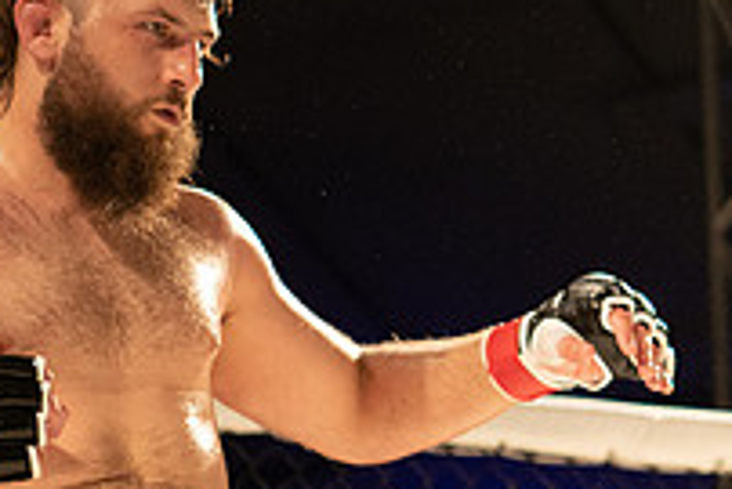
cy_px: 172
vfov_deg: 6.8
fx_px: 4090
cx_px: 823
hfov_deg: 10.1
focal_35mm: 201
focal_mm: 70
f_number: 2.8
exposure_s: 1/1000
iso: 1600
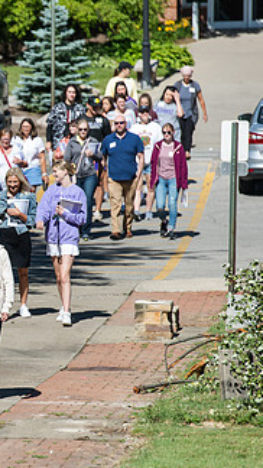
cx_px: -103
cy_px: 248
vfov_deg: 6.1
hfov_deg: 3.4
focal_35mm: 356
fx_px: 4418
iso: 100
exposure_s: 1/800
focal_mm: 190
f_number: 4
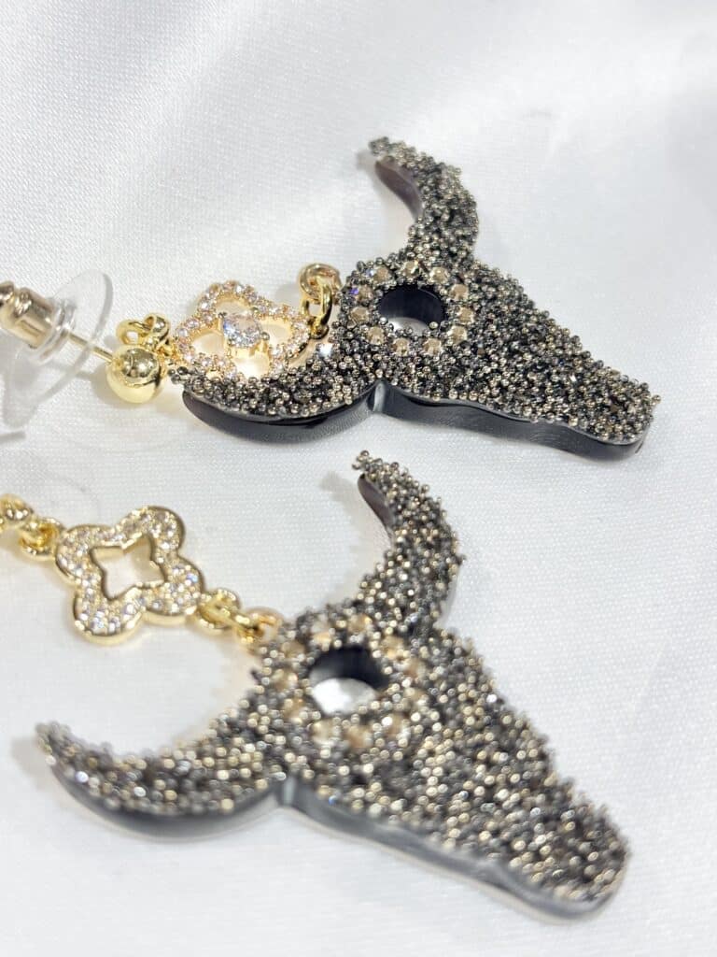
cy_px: 478
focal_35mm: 52
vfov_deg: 36.8
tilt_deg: -45.1
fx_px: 1436
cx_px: 358
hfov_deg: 28.0
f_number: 1.6
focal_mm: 5.96
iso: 32
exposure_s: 1/183
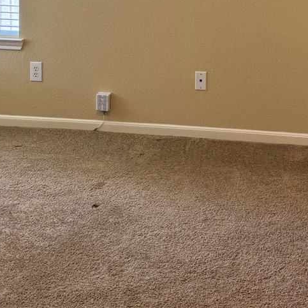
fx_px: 906
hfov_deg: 19.1
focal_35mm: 90
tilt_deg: -5.2
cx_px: 246
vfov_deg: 18.5
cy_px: -34
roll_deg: -1.2
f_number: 1.78
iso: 125
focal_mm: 6.76
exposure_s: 1/60
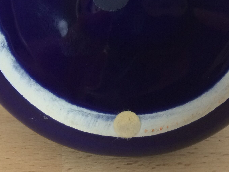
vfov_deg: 20.1
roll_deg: -1.5
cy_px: -14
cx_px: 113
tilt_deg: -34.0
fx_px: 463
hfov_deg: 27.8
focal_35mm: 70
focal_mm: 4.15
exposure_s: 1/33
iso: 64
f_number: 2.2
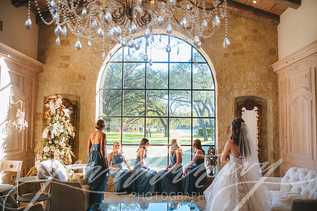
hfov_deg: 58.7
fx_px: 282
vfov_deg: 41.1
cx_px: 158
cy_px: 106
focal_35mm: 32
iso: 800
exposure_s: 1/500
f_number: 2.8
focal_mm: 32
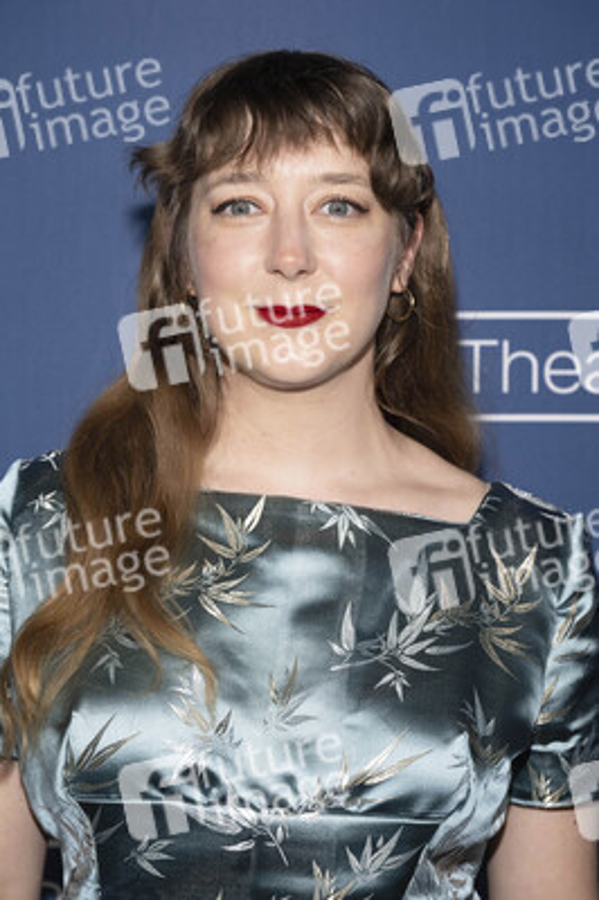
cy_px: 450
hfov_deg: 16.4
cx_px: 300
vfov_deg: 24.5
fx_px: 2075
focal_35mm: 83
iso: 800
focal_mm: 83
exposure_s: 1/200
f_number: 5.6
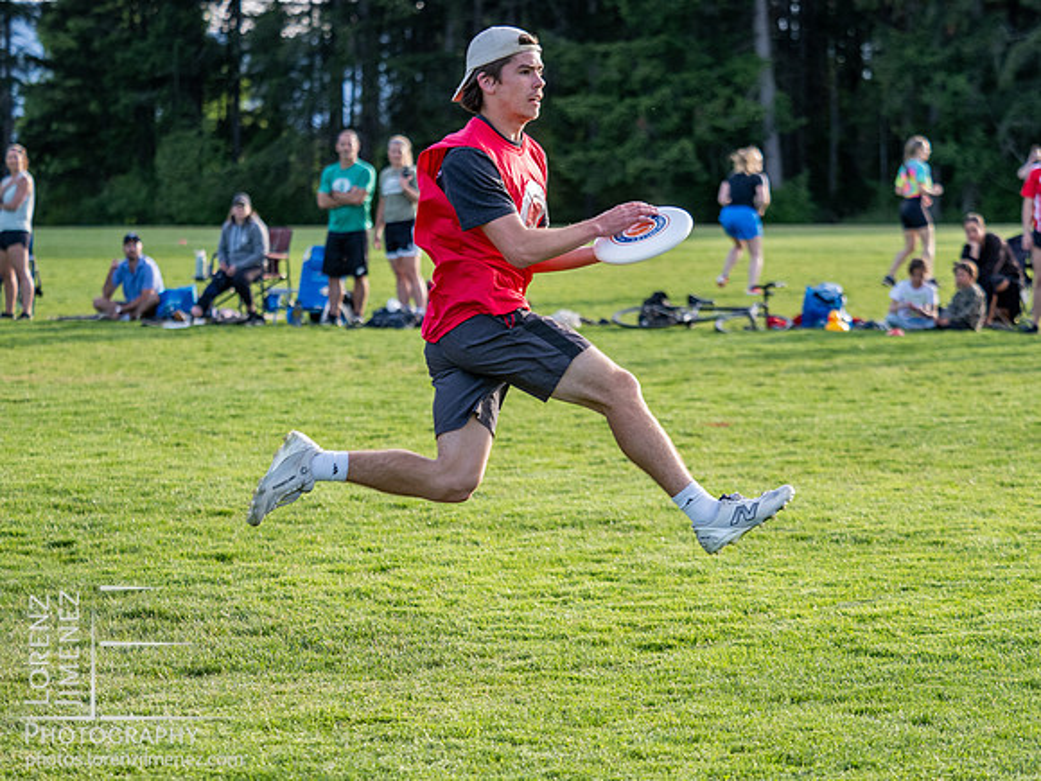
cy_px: 390
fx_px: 4210
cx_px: 520
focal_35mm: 140
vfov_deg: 10.6
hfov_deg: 14.1
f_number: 2.8
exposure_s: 1/1000
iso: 400
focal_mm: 70
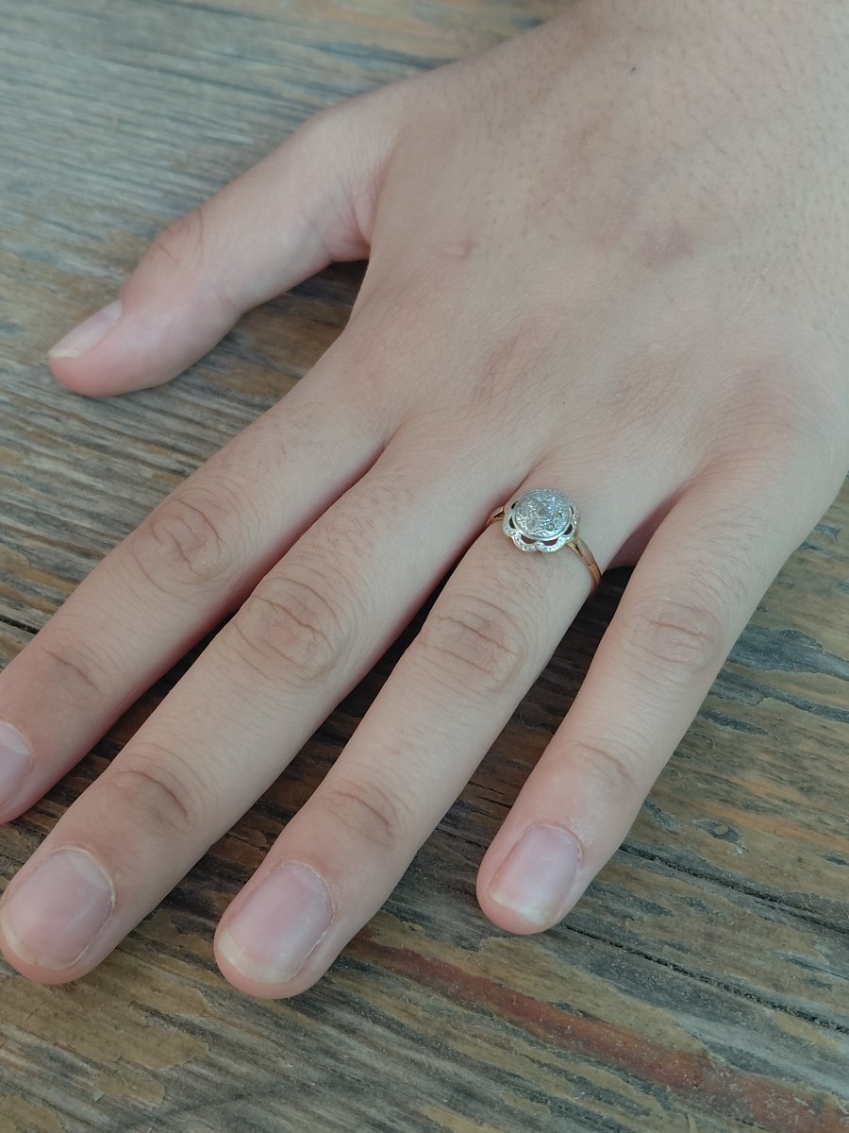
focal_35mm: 25
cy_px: 566
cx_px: 424
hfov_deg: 54.9
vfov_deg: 69.4
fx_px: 818
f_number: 1.8
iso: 50
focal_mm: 4.69
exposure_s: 1/211
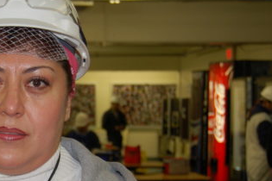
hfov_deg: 17.5
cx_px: -25
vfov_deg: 12.1
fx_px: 855
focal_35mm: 113
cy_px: 128
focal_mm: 31
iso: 400
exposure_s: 1/60
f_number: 4.5
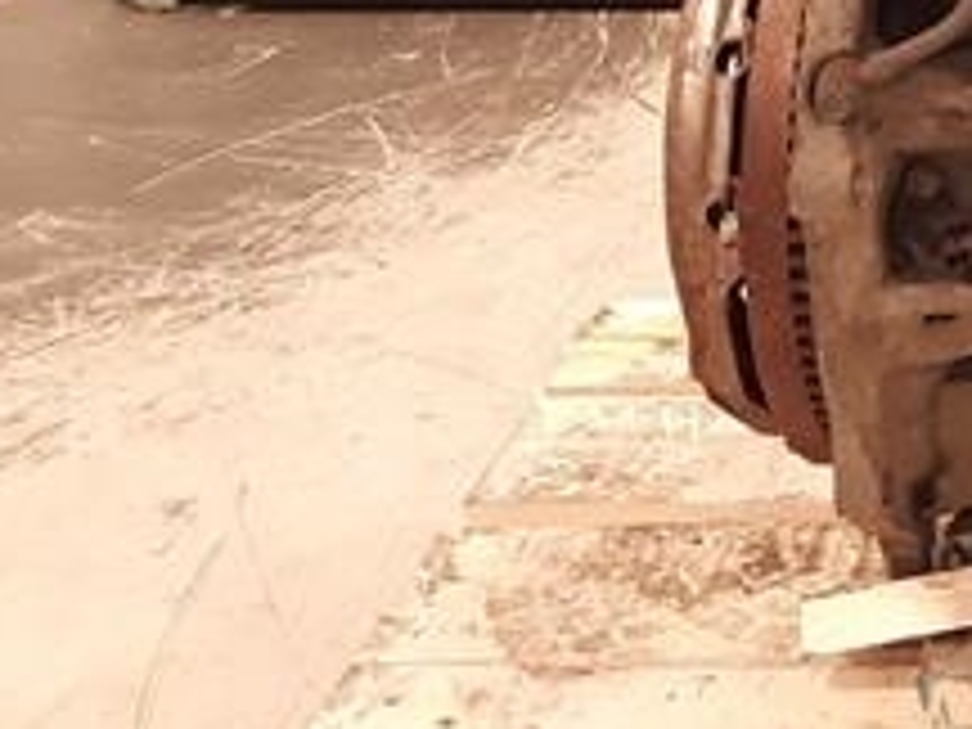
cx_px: 1278
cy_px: -261
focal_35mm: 83
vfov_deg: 16.6
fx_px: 2331
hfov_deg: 21.3
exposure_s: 1/20
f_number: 1.9
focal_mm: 2.91
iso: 100
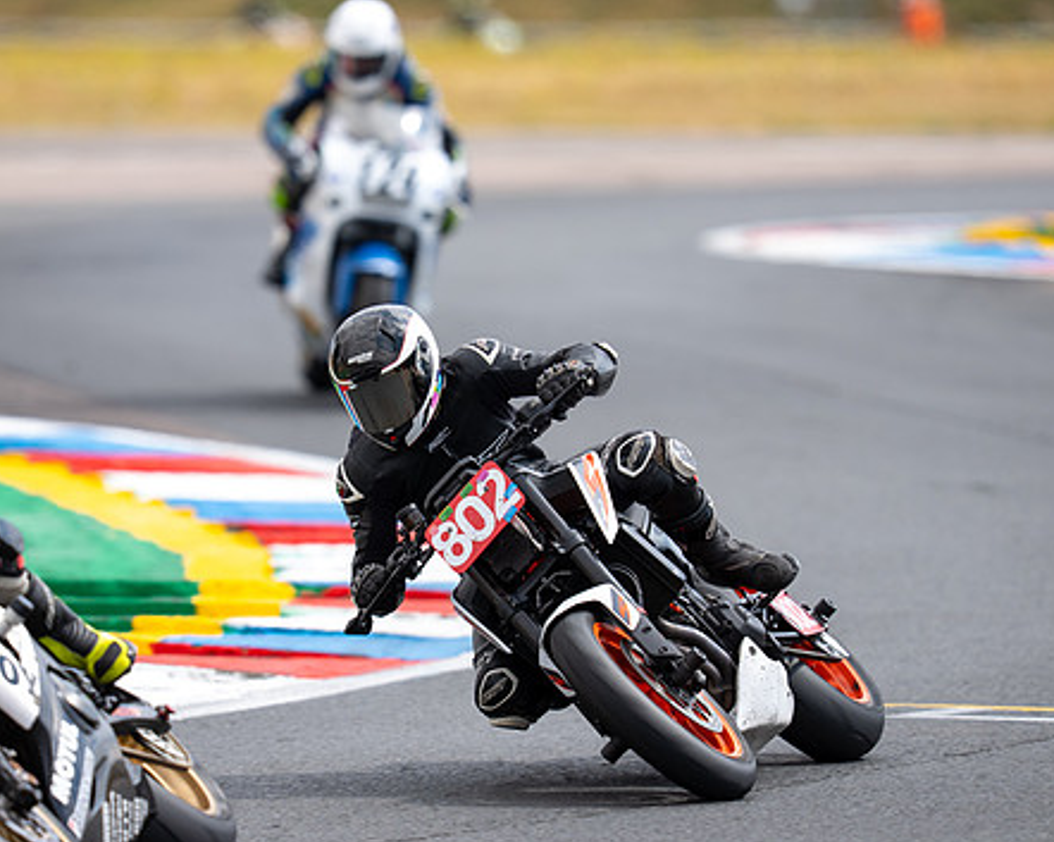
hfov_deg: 3.9
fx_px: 15369
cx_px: 482
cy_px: 440
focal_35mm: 493
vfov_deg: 3.1
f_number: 3.5
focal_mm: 400
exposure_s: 1/500
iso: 64
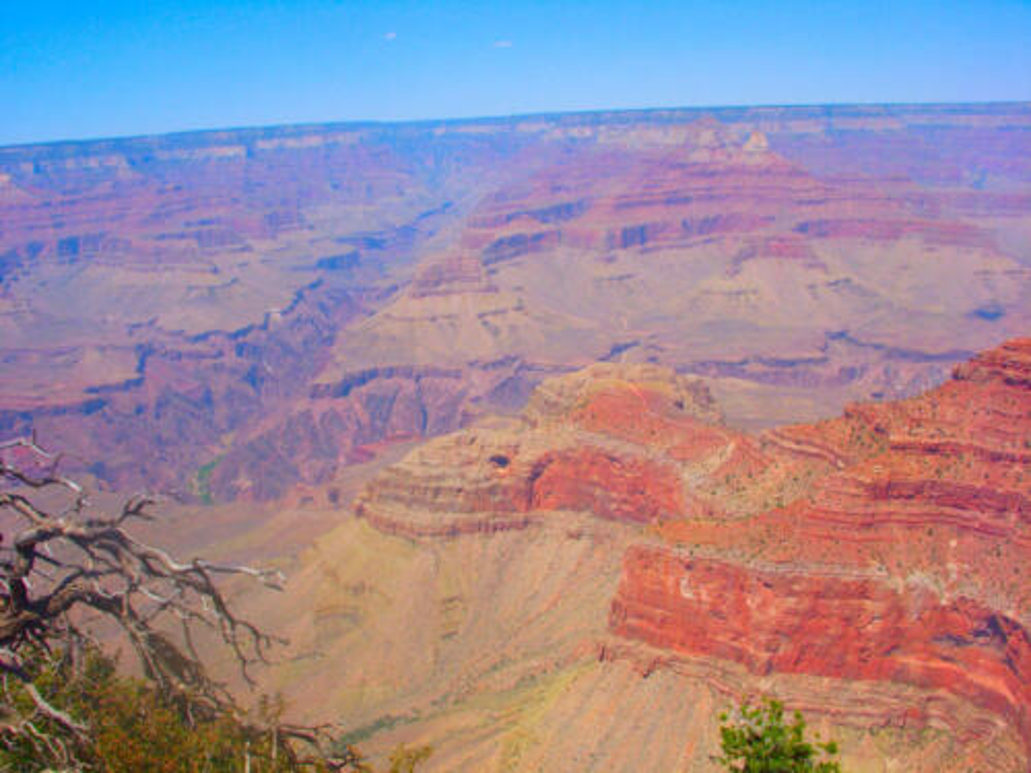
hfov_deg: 49.0
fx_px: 1132
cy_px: 386
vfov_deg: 37.7
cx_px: 516
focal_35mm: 38
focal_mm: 6.3
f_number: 6.6
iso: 100
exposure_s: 1/400
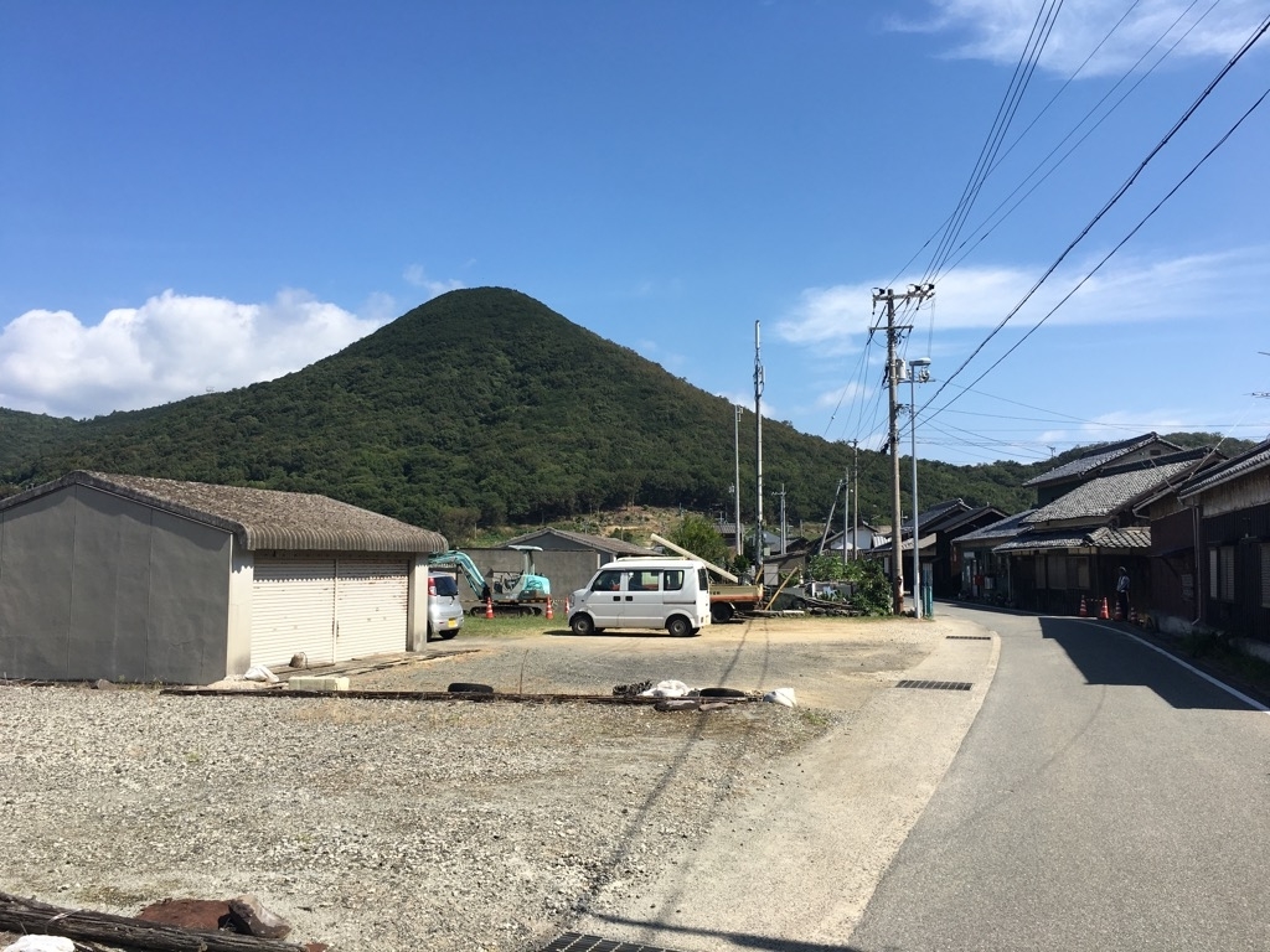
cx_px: 635
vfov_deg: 48.2
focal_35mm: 29
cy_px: 476
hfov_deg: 61.7
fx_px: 1064
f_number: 2.2
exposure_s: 1/1672
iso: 25
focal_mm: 4.15
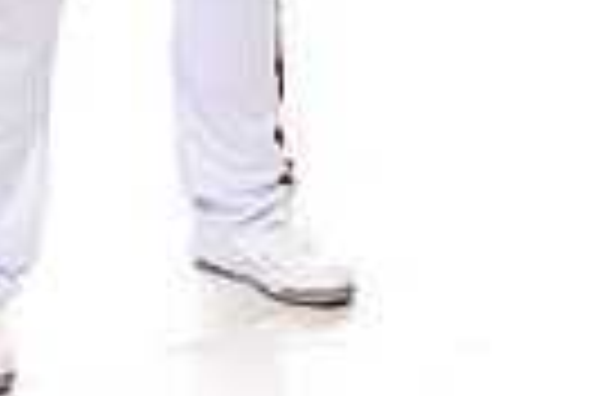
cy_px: -531
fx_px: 3778
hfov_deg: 9.0
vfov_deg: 5.8
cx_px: 302
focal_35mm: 229
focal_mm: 67
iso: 800
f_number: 7.1
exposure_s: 1/250
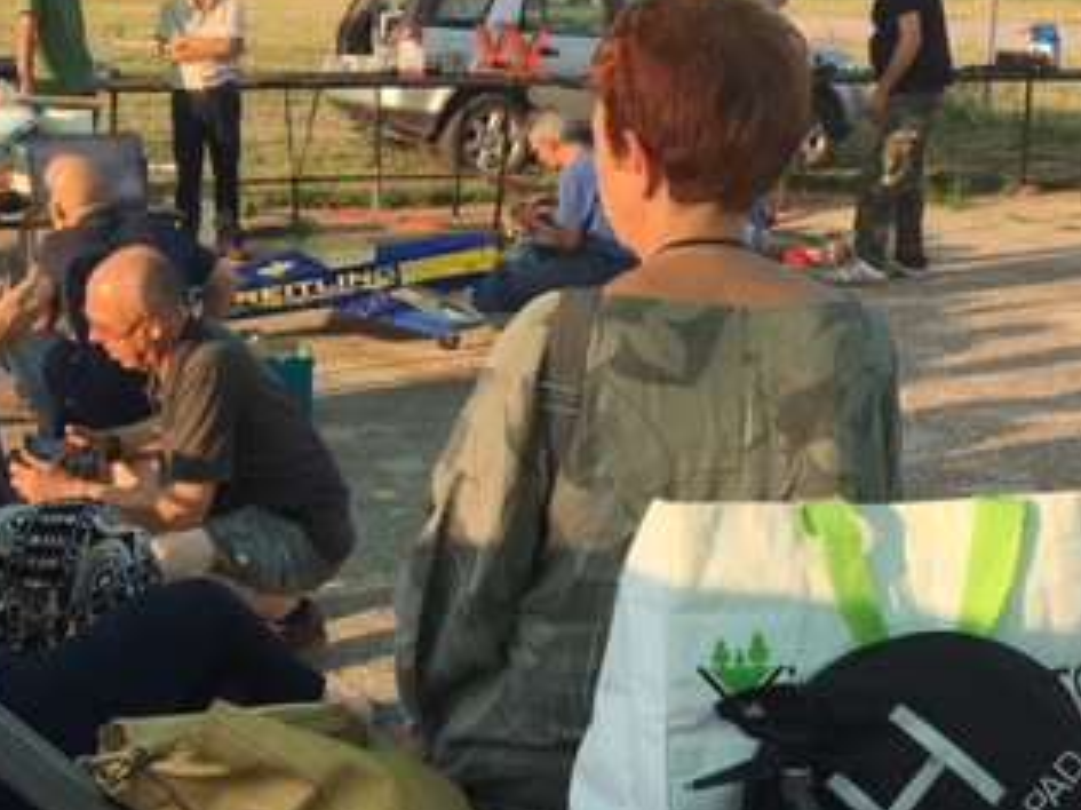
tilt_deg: -8.7
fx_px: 1842
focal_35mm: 59
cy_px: 230
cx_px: 395
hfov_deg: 32.5
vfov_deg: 24.6
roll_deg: -0.7
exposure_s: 1/635
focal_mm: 4.15
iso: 25
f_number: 2.2
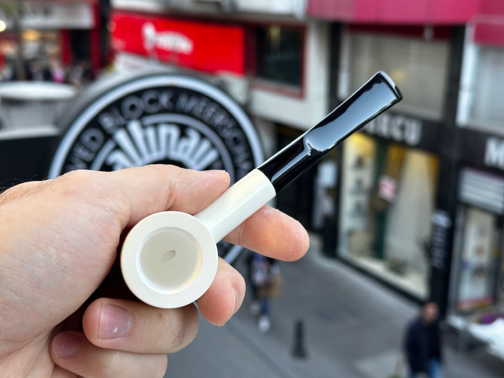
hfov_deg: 39.7
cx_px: 252
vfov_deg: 30.3
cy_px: 189
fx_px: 699
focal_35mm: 48
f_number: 1.78
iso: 80
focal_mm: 6.86
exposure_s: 1/100
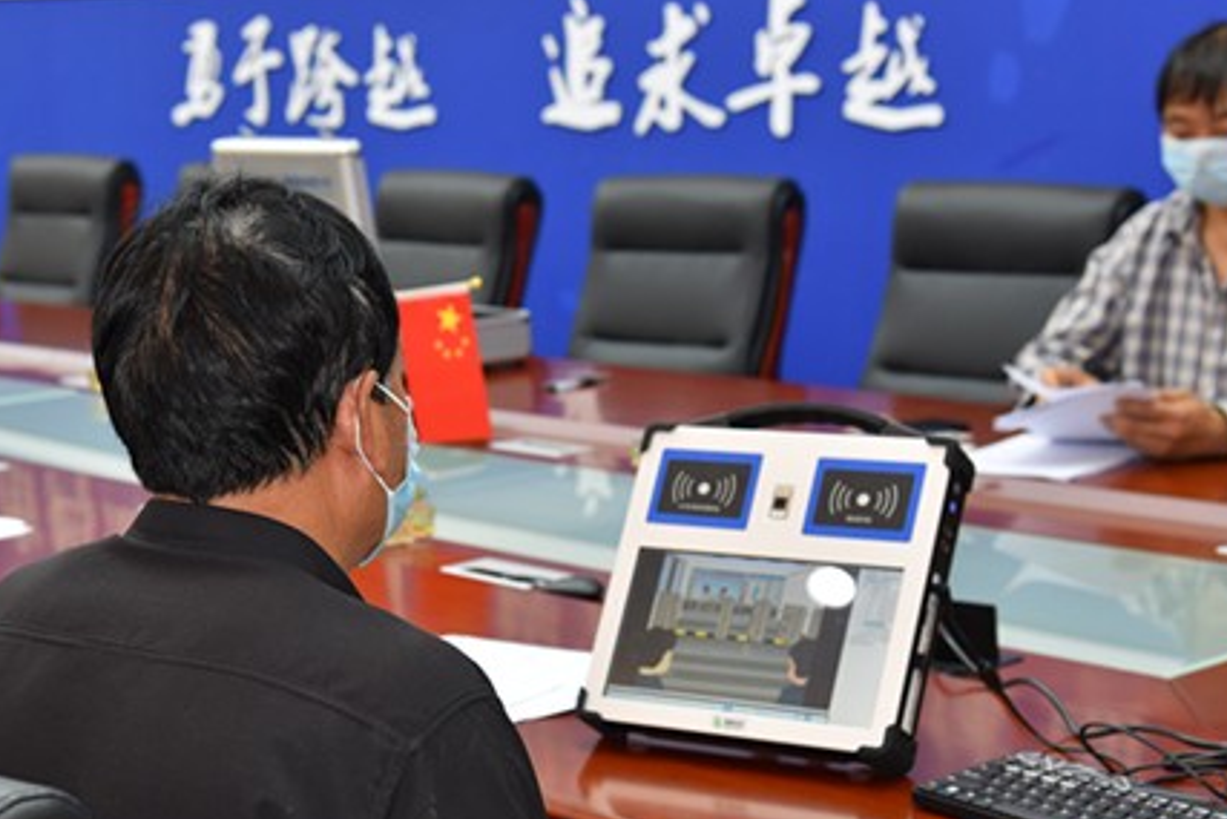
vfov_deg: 18.7
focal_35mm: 73
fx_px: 2489
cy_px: 517
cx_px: 471
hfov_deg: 27.6
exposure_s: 1/100
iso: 800
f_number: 5
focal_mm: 52
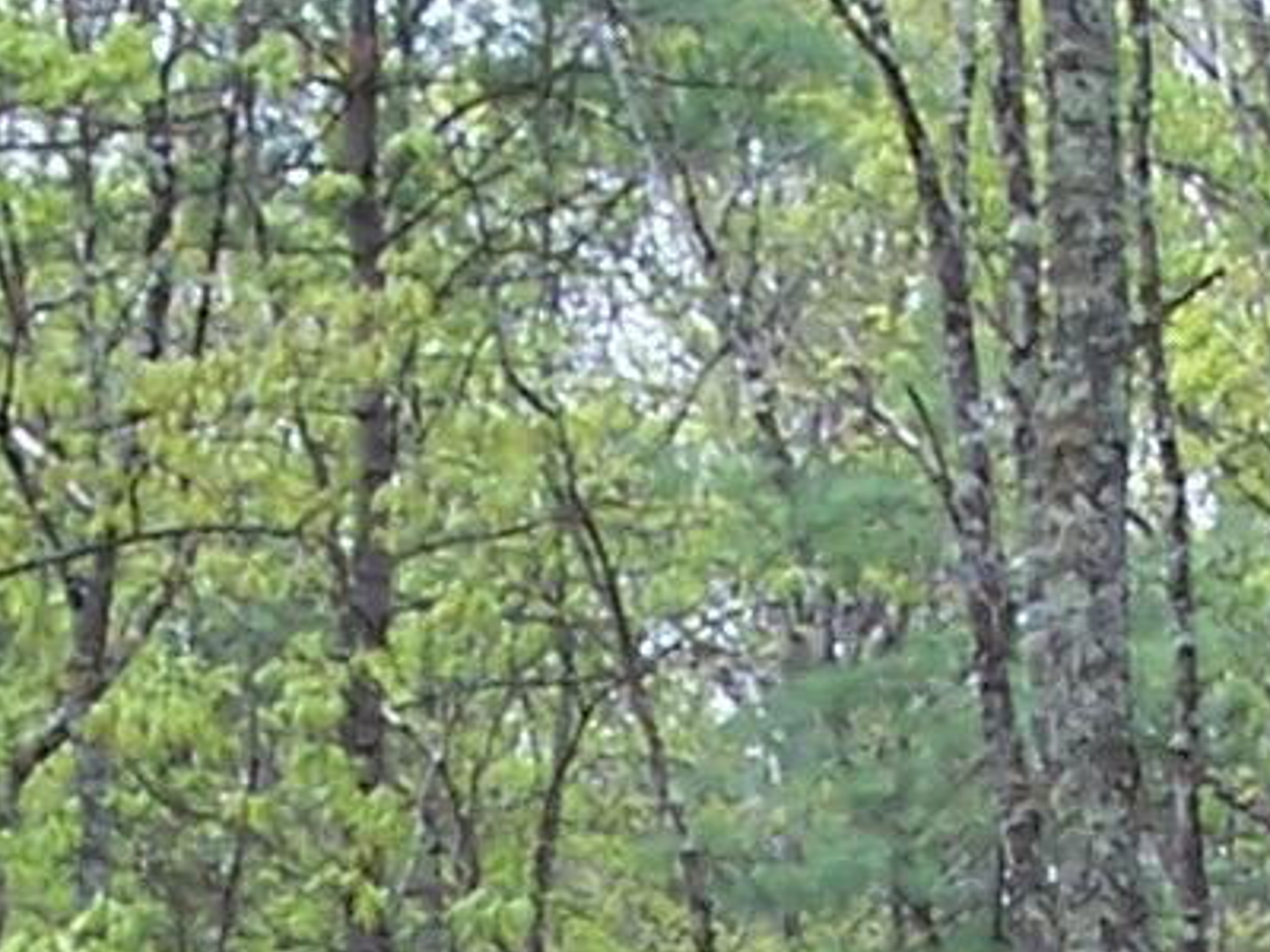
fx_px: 8989
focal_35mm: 245
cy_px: 1818
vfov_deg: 5.9
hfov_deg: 8.1
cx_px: 781
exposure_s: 1/250
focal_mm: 6.3
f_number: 2.8
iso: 80
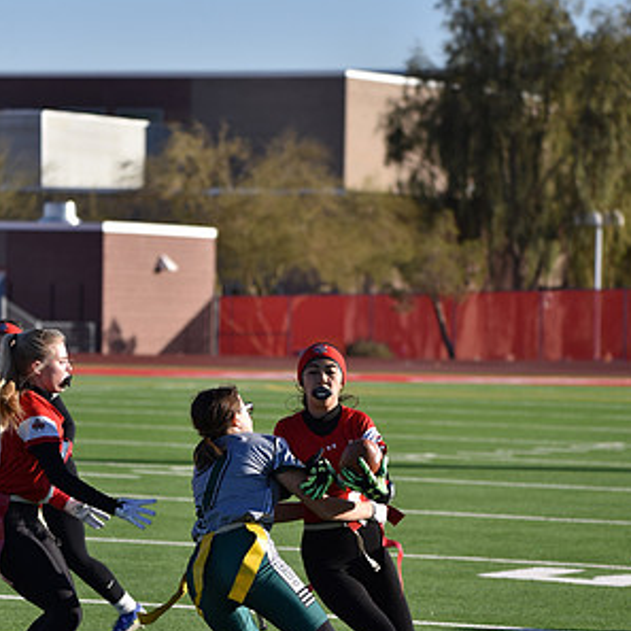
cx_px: 317
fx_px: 3980
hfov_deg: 9.1
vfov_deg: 9.1
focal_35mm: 193
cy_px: 440
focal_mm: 150
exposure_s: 1/1000
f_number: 5
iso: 140
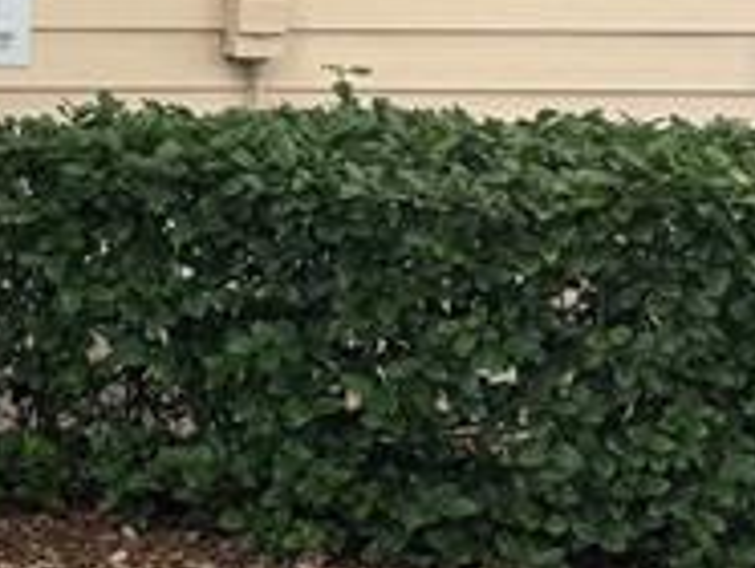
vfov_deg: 11.2
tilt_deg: -5.5
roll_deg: -0.5
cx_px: -1084
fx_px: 2883
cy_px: 65
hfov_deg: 11.9
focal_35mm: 132
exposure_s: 1/309
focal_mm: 6.76
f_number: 1.78
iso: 80
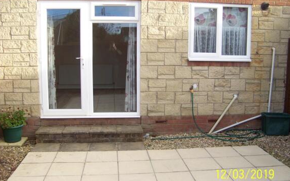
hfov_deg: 50.4
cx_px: 143
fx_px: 308
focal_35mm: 39
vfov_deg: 32.8
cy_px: 91
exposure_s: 1/250
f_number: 2.8
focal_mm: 5.85
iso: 66
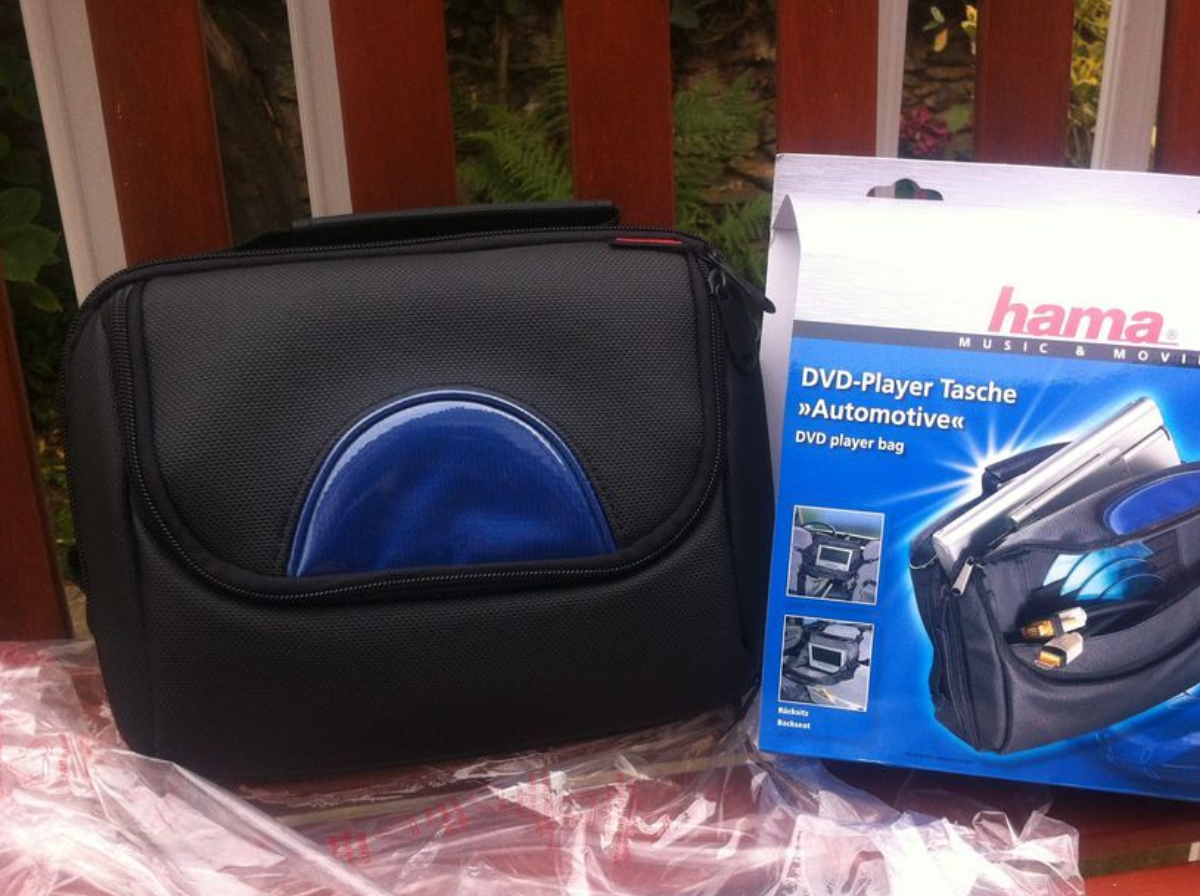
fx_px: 1488
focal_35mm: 43
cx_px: 721
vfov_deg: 33.5
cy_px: 497
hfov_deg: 43.7
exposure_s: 1/120
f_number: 2.8
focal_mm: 3.85
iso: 125
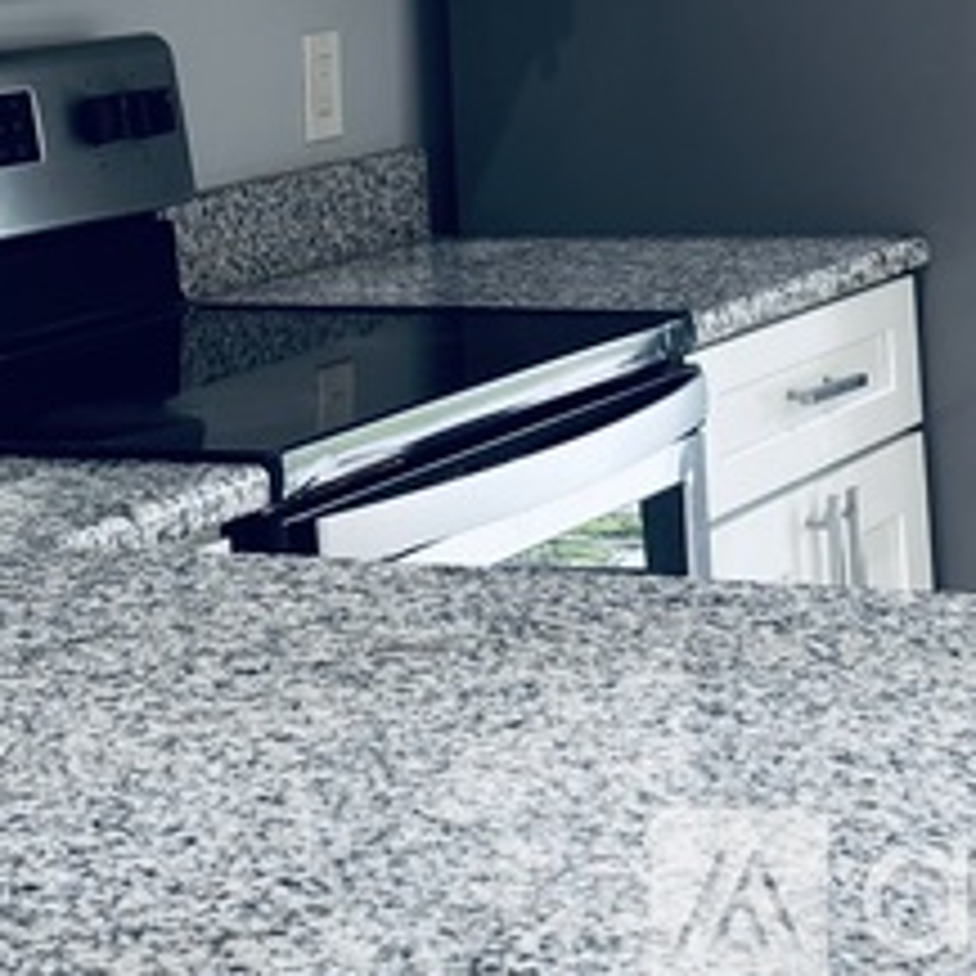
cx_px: 533
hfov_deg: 16.4
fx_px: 3381
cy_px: -135
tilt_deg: +0.4
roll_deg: +2.0
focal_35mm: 106
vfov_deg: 15.9
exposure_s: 1/60
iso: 100
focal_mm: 5.96
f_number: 1.6
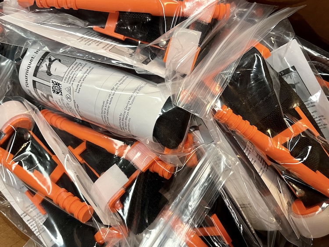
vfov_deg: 53.1
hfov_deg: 67.3
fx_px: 247
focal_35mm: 26
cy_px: 124
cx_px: 164
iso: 200
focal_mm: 5.1
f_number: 1.6
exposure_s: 1/60
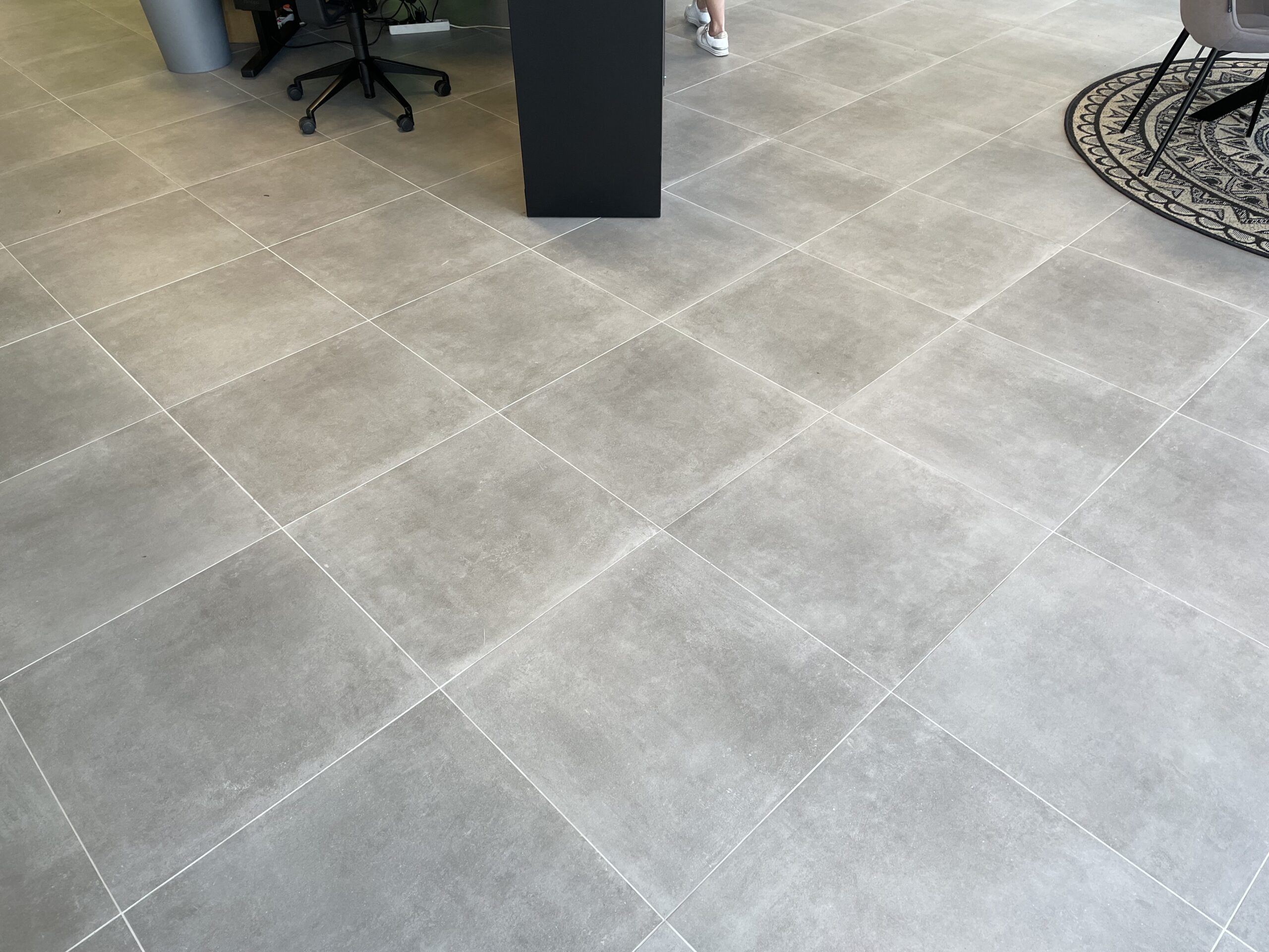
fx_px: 953
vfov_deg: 53.1
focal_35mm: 26
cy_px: 476
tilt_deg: -41.5
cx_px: 634
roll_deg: +0.5
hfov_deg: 67.3
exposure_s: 1/121
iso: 64
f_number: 1.6
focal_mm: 4.2
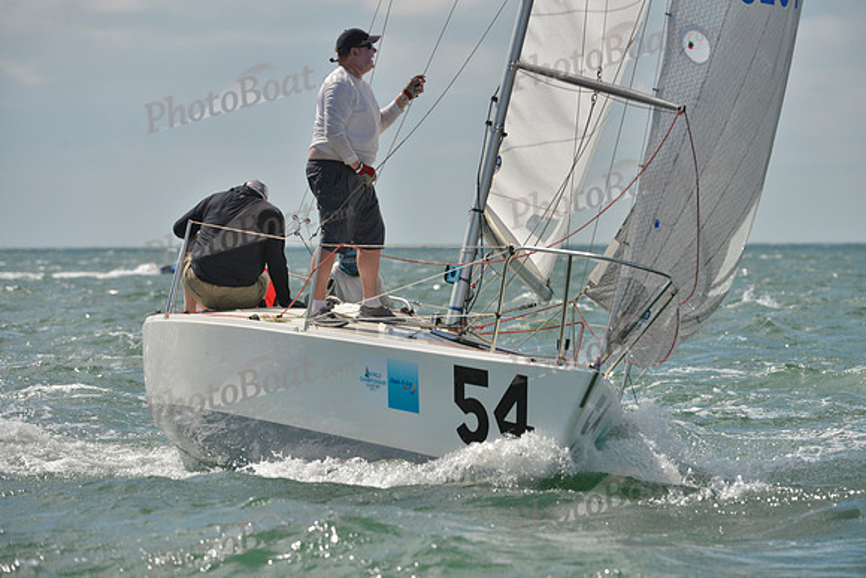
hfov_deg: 7.4
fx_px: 6737
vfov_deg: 4.9
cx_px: 433
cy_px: 289
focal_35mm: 280
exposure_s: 1/1250
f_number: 7.1
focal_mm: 280
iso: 200
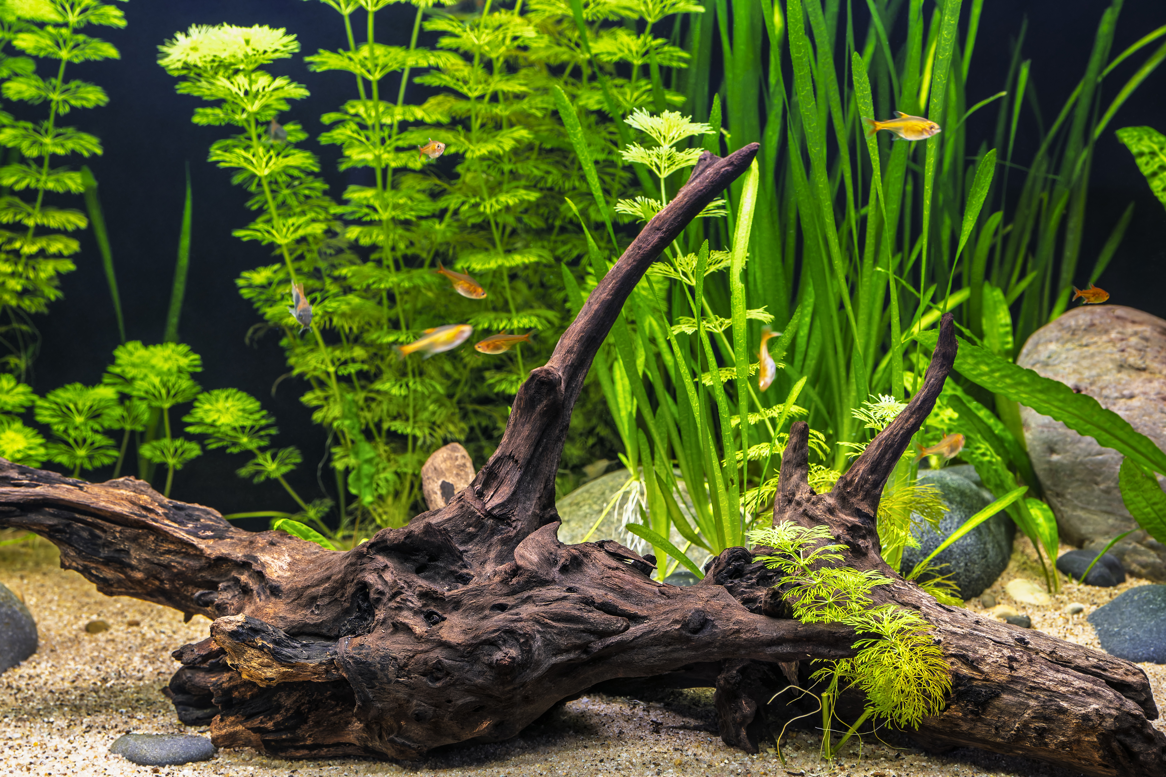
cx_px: 583
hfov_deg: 38.9
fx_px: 1652
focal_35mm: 51
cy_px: 388
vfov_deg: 26.5
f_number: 8
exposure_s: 1/50
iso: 2500
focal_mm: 51
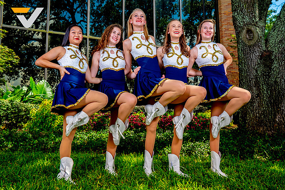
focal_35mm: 31
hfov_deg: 60.0
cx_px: 144
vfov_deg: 42.1
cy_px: 87
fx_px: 247
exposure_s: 1/125
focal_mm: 27
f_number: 8
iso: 100
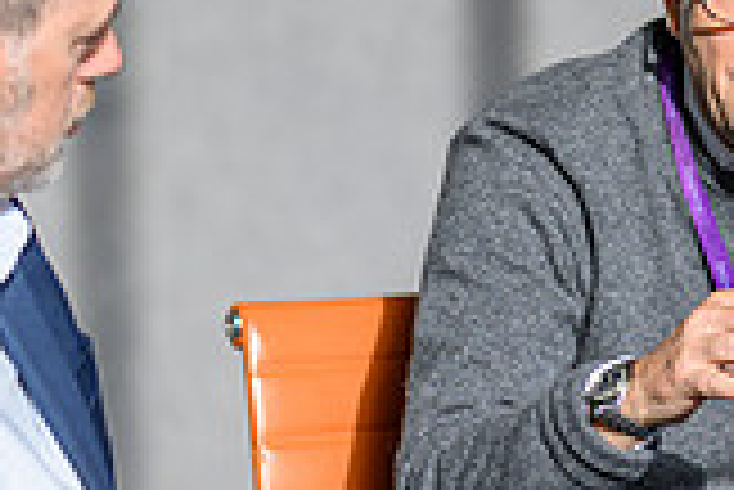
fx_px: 9918
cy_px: 263
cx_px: 725
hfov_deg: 4.2
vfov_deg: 2.8
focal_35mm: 486
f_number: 1.8
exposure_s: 1/1000
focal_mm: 135
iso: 64
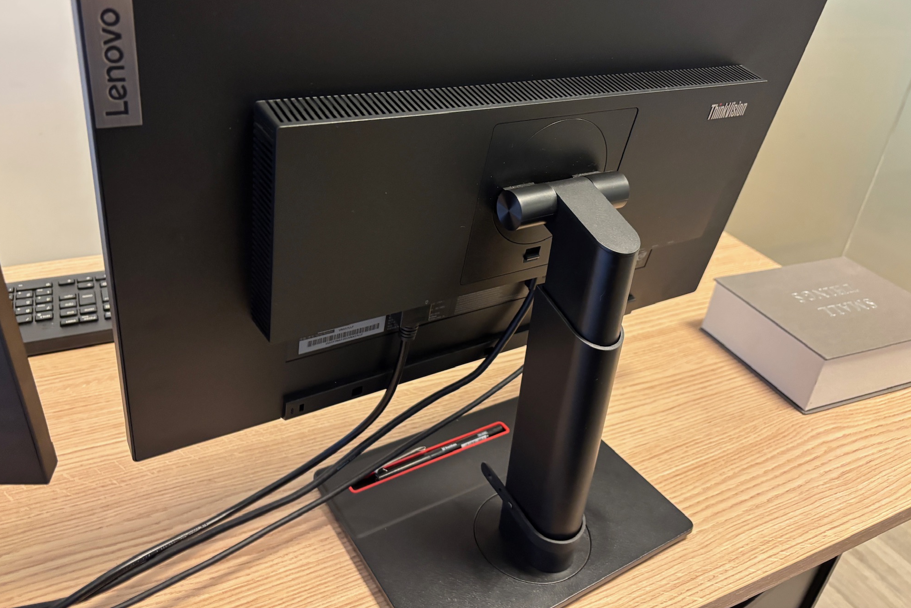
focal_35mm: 28
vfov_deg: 46.3
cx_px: 451
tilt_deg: -28.8
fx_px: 709
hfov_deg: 65.5
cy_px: 257
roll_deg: -5.4
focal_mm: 5.96
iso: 400
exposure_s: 1/33
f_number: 1.6
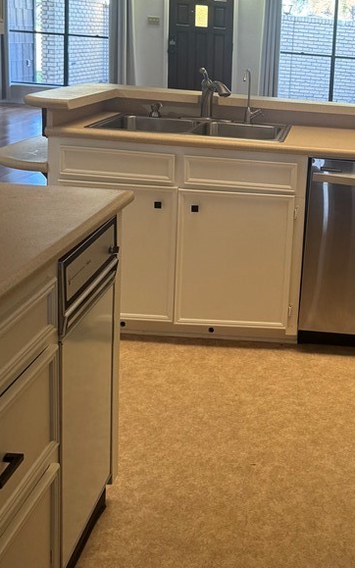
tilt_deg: -9.6
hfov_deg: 27.1
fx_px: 696
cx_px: 350
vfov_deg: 43.3
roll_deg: -4.3
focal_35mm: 45
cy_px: 160
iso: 160
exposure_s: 1/60
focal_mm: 6.76
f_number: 1.78
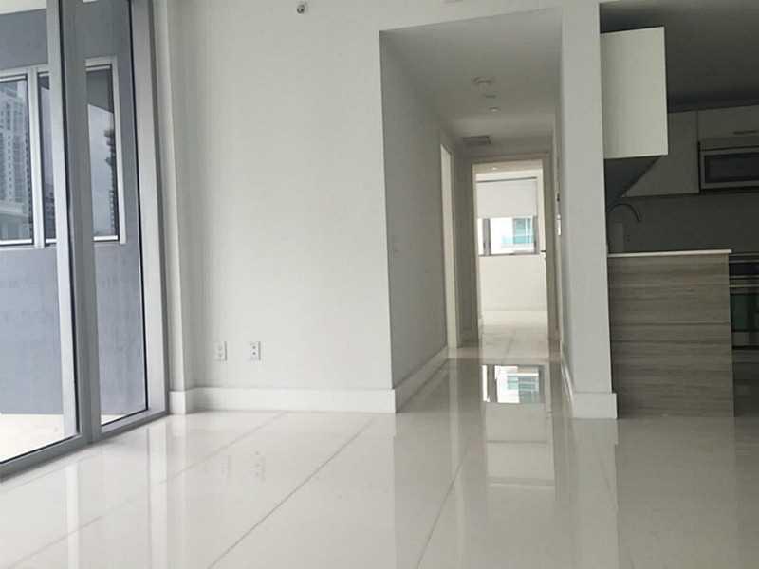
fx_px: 636
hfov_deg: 61.7
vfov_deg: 48.2
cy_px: 284
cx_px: 380
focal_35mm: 29
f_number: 2.2
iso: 32
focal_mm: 4.15
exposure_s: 1/120
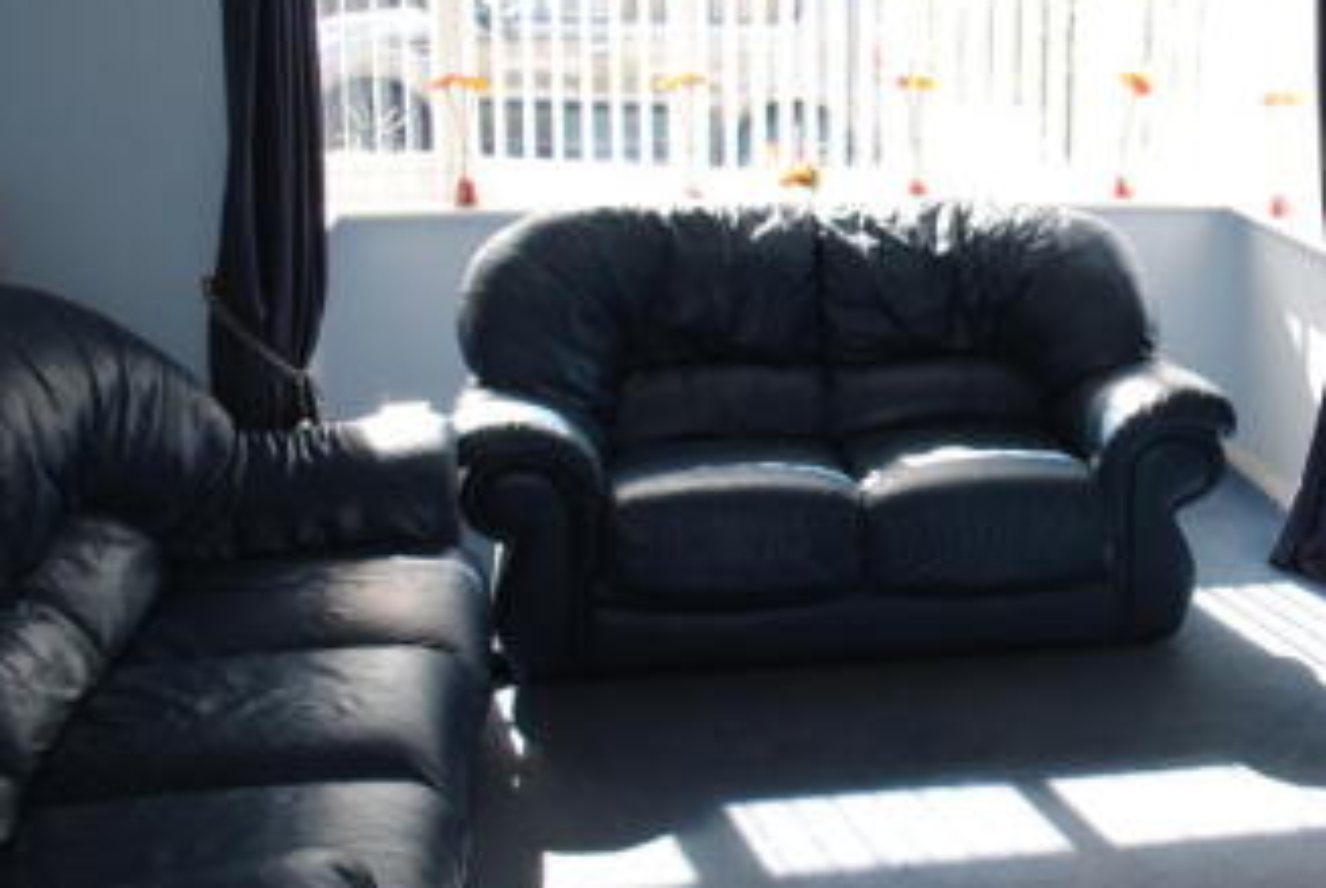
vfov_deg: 25.1
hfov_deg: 35.0
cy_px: 343
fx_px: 1992
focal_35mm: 54
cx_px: 1162
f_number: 3.5
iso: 140
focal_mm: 18
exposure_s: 1/125
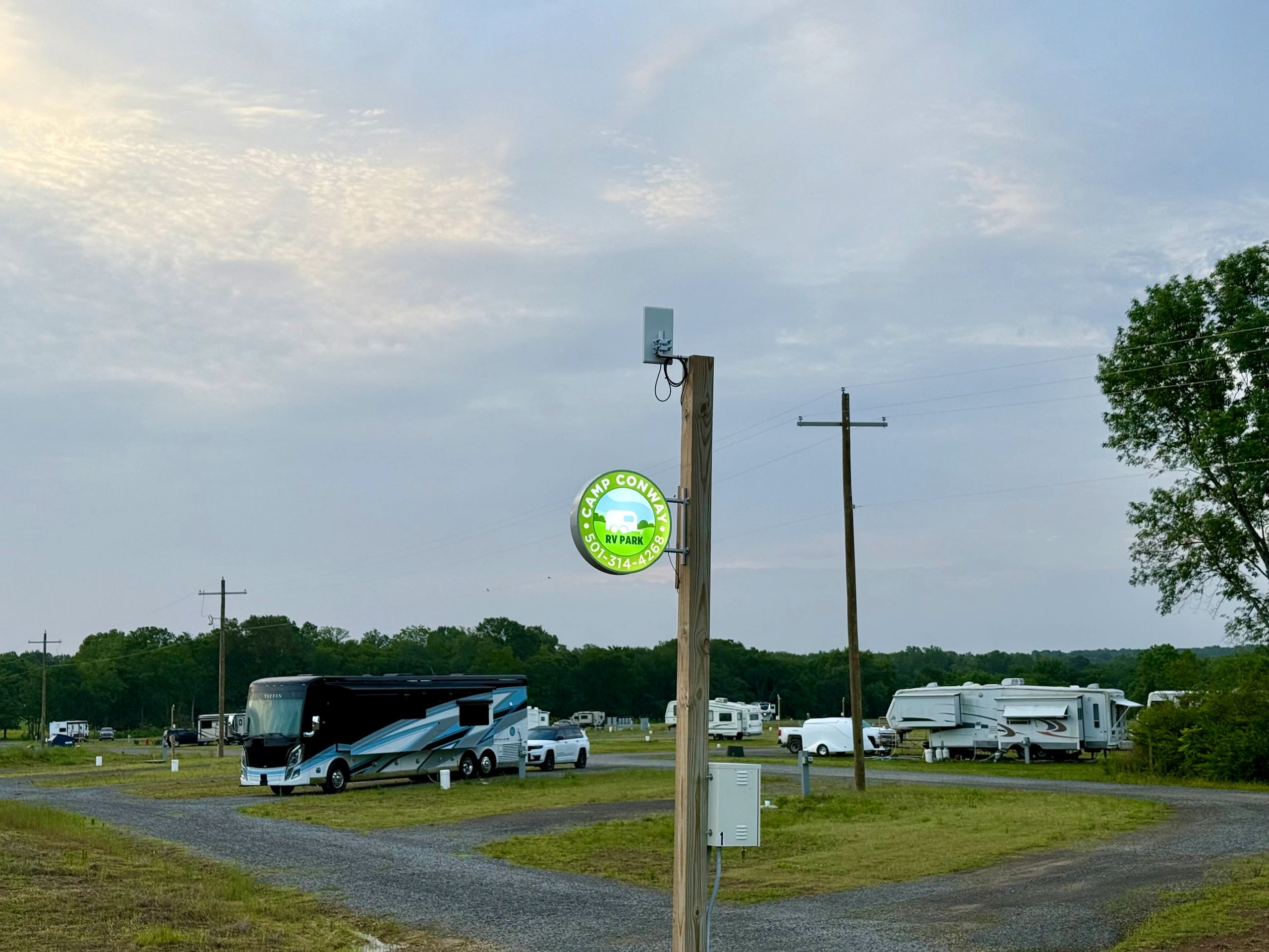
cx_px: 634
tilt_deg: +7.3
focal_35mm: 48
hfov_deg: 39.7
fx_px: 1760
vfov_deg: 30.3
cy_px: 476
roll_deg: +0.8
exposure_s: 1/272
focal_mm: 6.76
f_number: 1.78
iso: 64
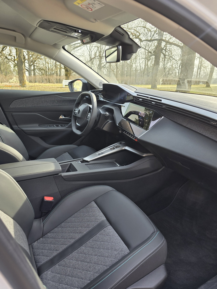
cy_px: 144
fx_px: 192
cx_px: 108
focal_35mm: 23
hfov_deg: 58.9
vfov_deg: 73.9
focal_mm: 6.3
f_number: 1.7
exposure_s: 1/180
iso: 32
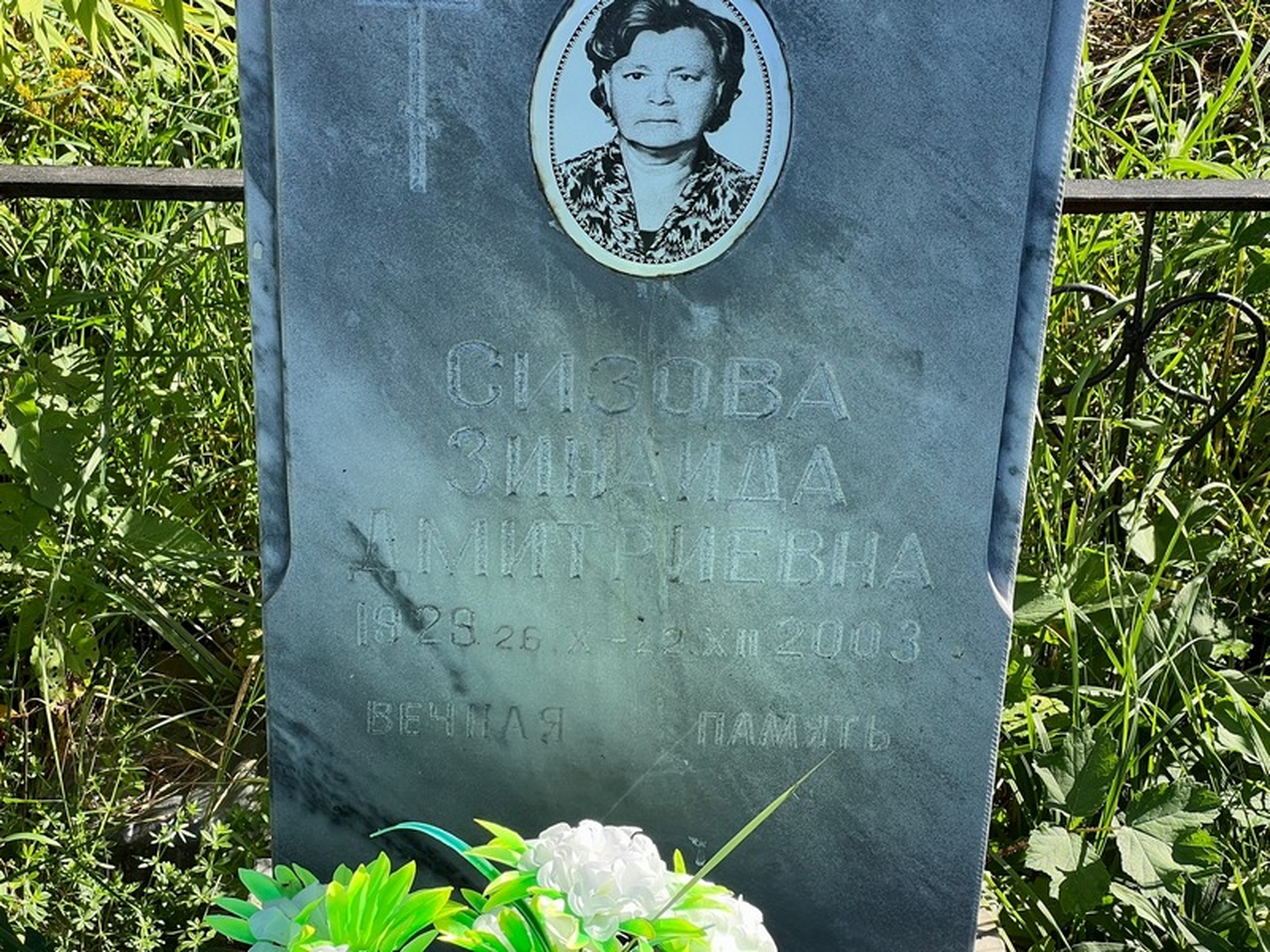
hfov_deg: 25.3
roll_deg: +2.8
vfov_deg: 19.1
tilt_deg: -34.8
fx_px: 2825
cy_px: 476
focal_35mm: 77
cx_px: 635
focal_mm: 9
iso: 32
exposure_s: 1/159
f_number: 2.8
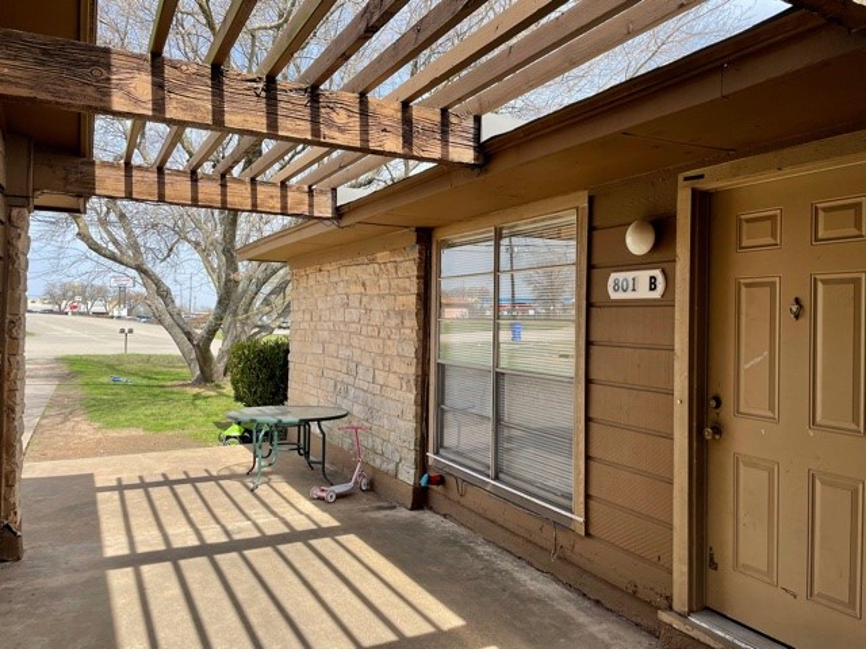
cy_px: 324
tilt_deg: +0.5
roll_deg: -0.6
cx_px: 433
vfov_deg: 53.1
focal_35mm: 26
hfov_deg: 67.3
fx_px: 650
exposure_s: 1/1221
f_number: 1.6
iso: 32
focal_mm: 4.2
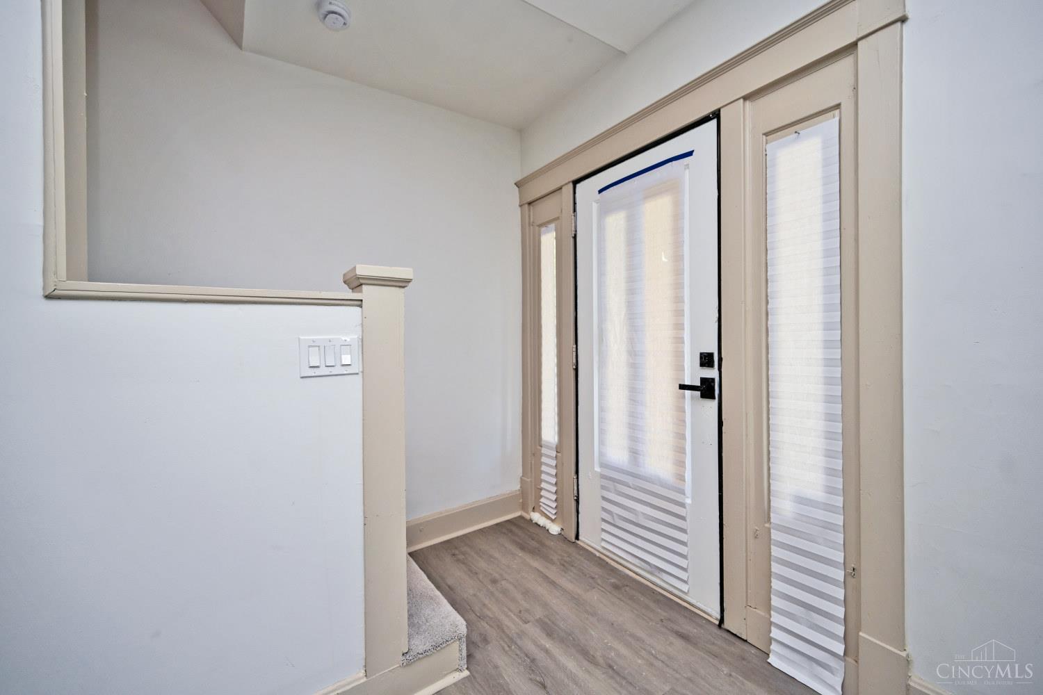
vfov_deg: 81.2
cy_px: 348
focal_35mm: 14
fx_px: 406
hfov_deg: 104.3
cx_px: 522
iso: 320
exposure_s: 1/60
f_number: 4
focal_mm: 14
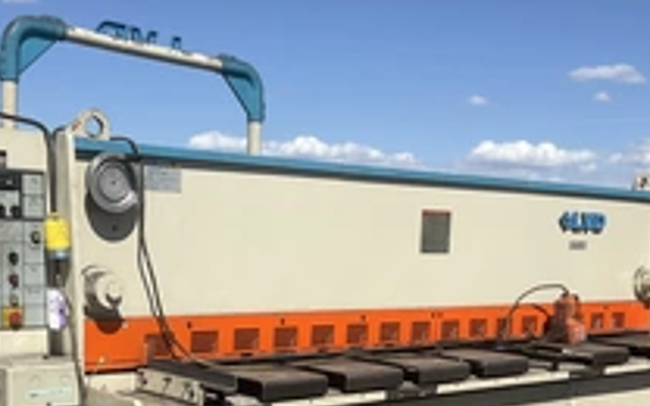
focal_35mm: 59
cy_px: 372
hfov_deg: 34.5
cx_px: 297
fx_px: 1045
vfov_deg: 21.5
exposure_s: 1/3322
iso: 25
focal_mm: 3
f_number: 1.8
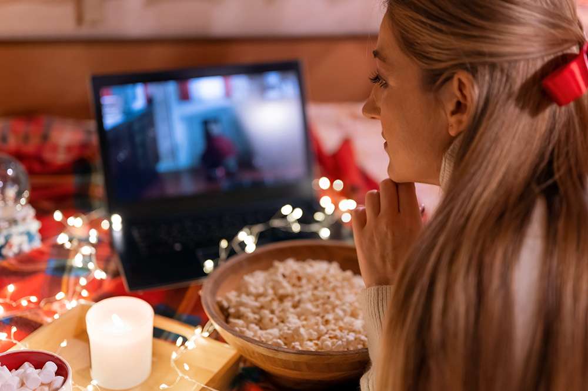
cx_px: 294
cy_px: 196
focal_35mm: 50
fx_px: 816
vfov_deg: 26.9
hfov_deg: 39.6
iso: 900
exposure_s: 1/160
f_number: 1.8
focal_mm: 50
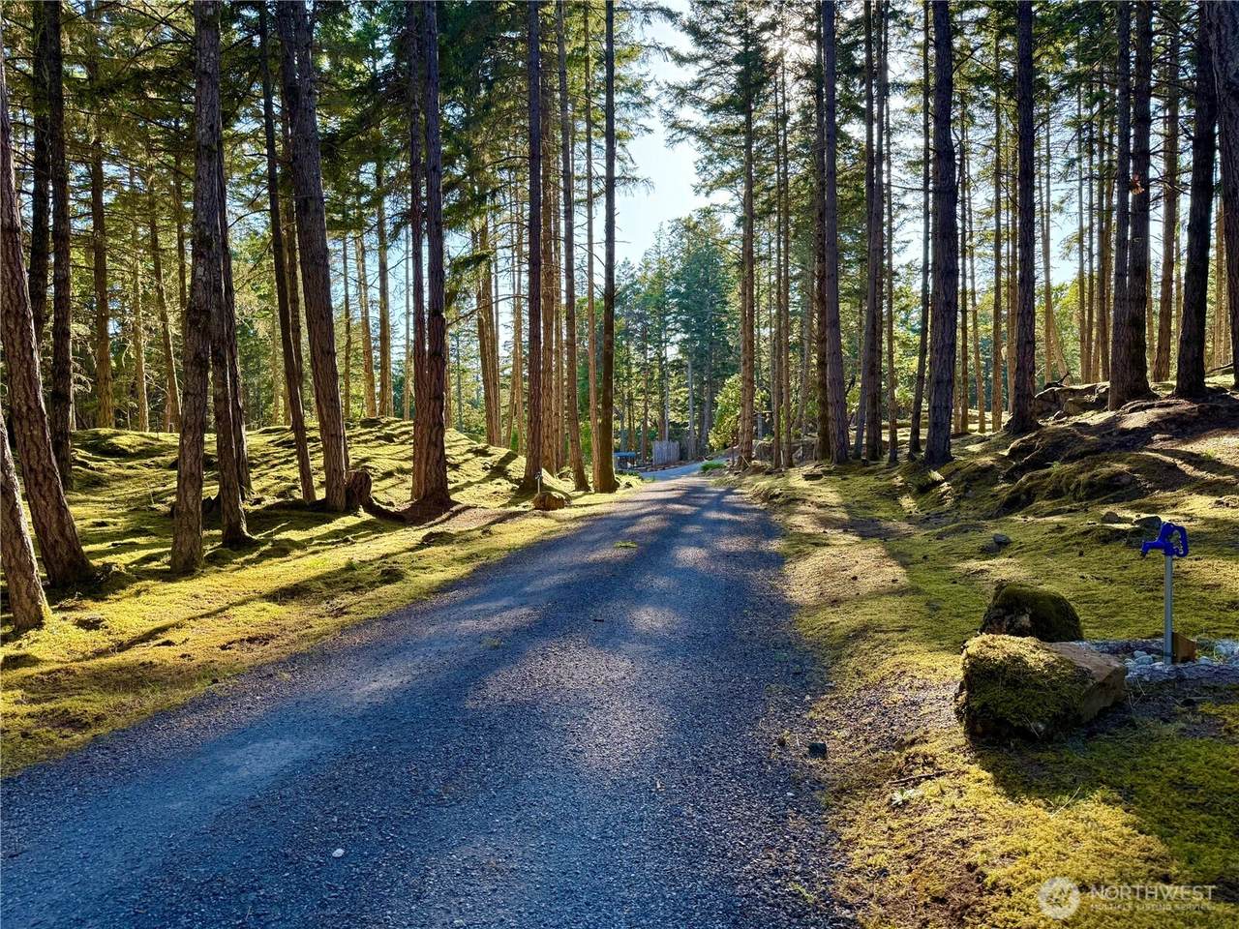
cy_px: 464
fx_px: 859
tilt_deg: -1.1
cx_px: 620
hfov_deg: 71.6
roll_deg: +1.1
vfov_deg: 56.8
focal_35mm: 24
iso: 100
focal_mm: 6.76
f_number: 1.78
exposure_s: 1/459
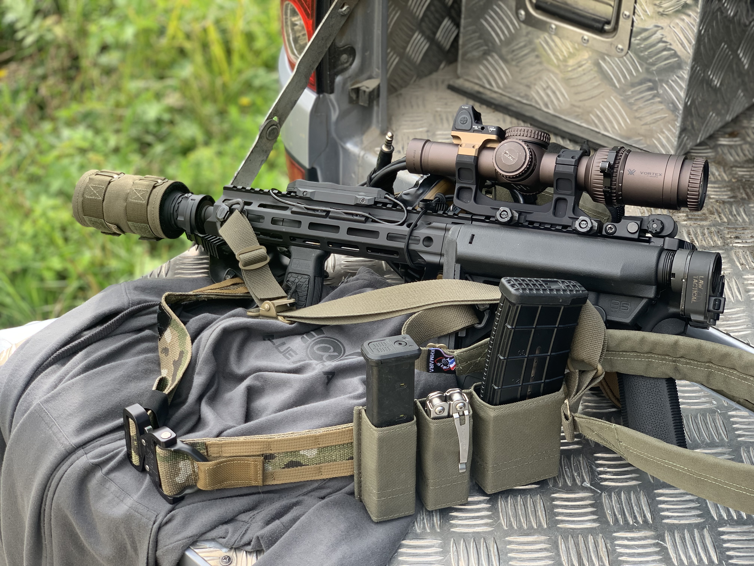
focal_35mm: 52
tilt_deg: -37.7
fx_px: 1133
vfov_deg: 28.0
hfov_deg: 36.8
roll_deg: +0.1
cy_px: 283
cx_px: 377
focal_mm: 6
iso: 16
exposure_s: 1/122
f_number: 2.4
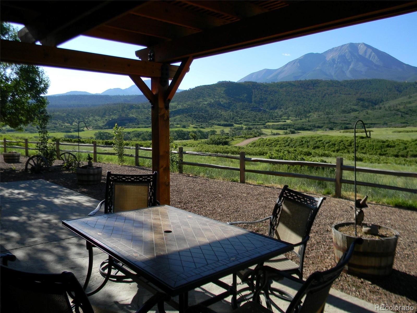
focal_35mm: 28
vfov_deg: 49.7
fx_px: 337
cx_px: 208
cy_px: 156
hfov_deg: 63.4
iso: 80
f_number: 3.5
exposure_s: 1/675
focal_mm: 5
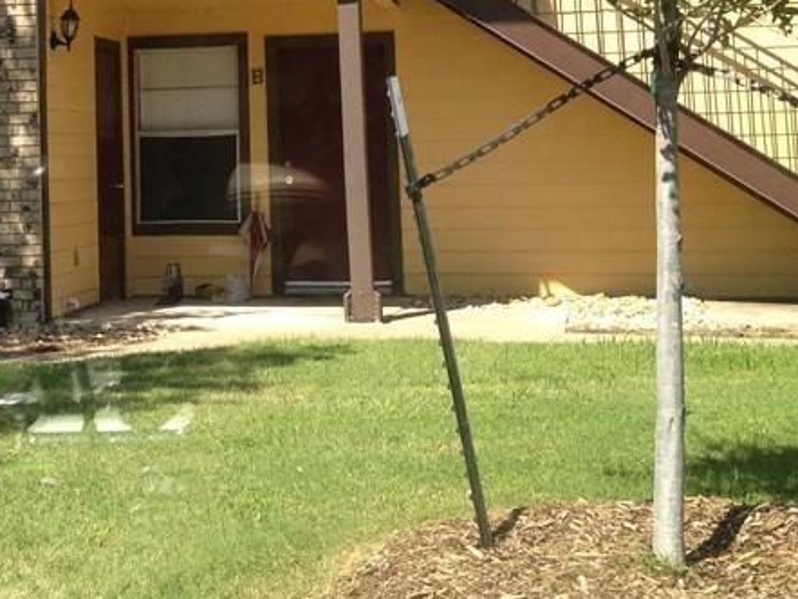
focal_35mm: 81
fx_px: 1868
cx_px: 123
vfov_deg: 17.9
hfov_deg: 23.6
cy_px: 29
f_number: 2.4
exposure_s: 1/536
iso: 64
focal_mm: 4.28
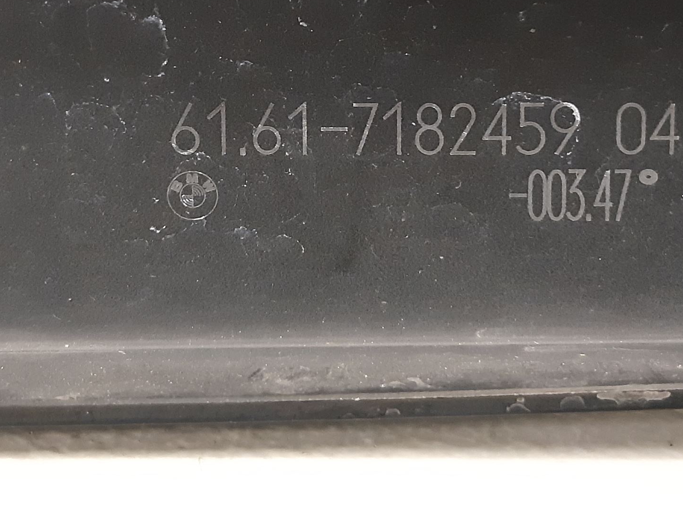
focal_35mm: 37
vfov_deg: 38.2
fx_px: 730
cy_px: 168
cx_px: 378
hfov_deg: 50.1
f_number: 1.7
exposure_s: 1/25
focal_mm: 3.93
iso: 640
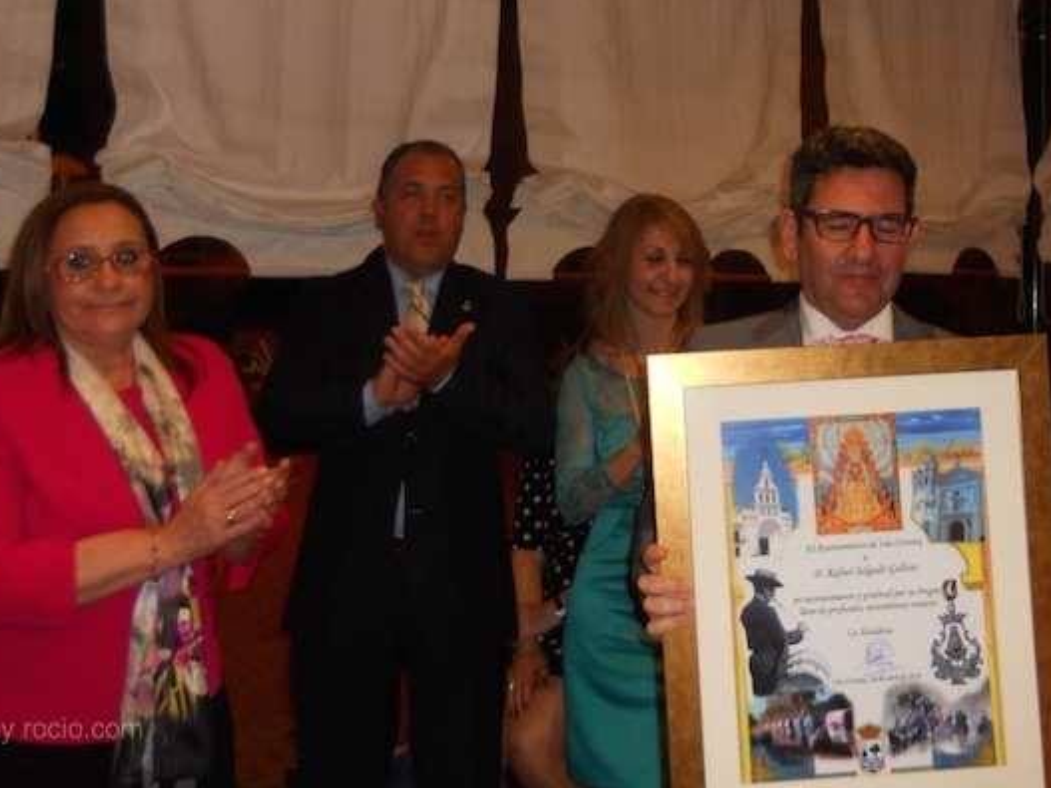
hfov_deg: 45.6
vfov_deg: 34.7
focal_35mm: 41
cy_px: 239
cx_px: 608
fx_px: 1245
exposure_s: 1/25
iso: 200
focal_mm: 4.9
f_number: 3.2
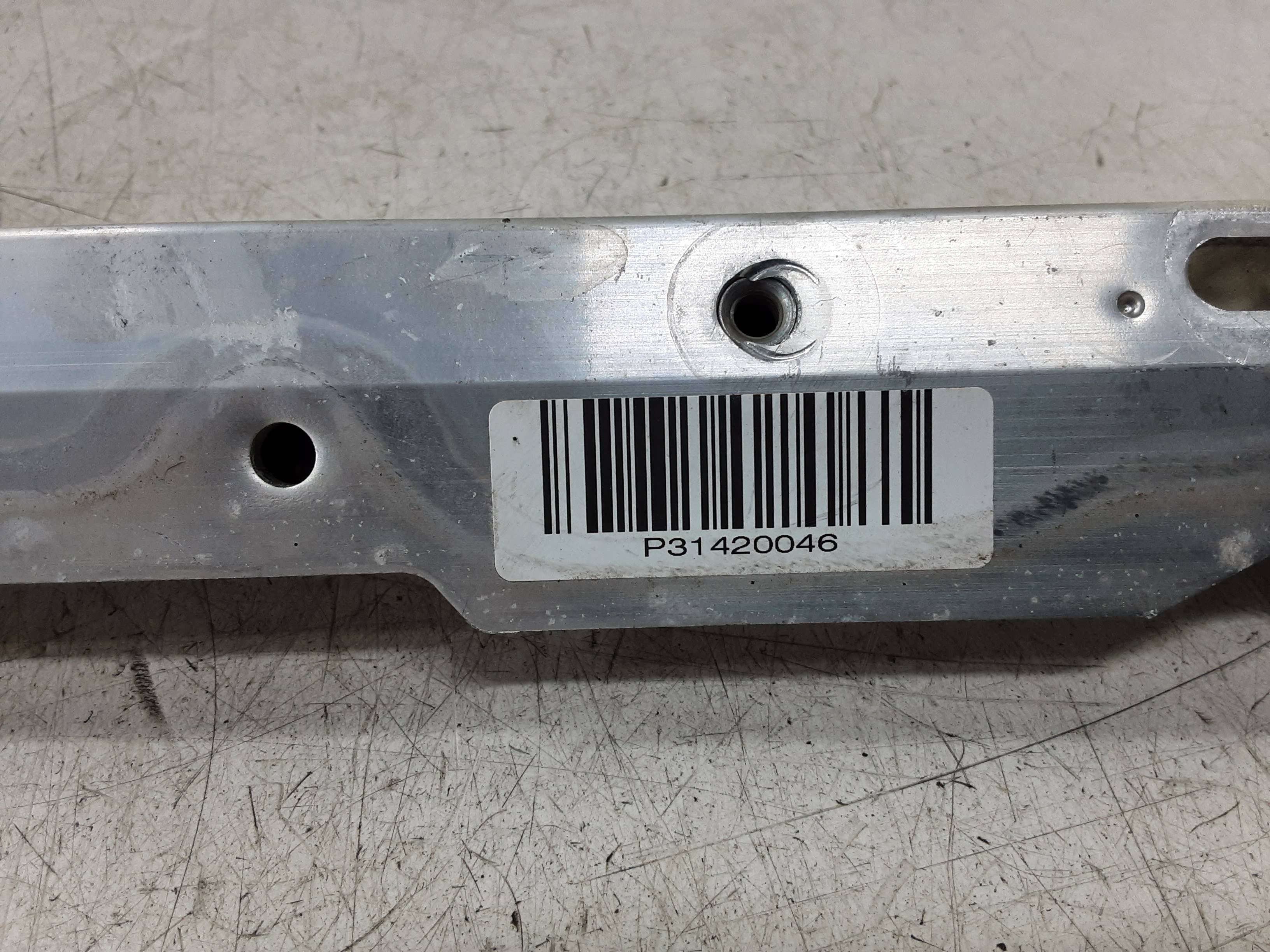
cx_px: 635
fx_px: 991
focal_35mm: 27
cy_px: 476
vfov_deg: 51.4
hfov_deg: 65.3
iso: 64
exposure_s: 1/50
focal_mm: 2.91
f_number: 1.9
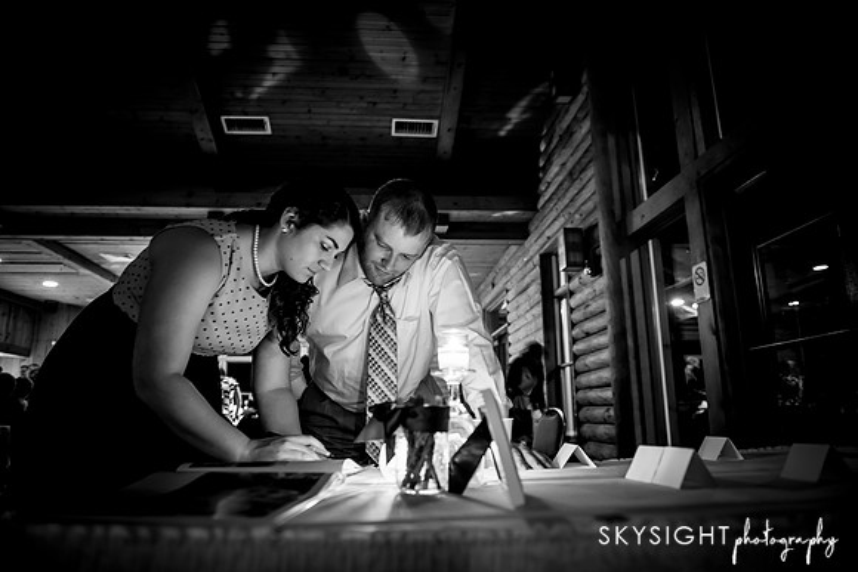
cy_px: 286
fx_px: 572
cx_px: 429
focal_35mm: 24
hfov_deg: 73.7
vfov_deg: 53.2
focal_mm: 24
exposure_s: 1/8
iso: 1000
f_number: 2.8
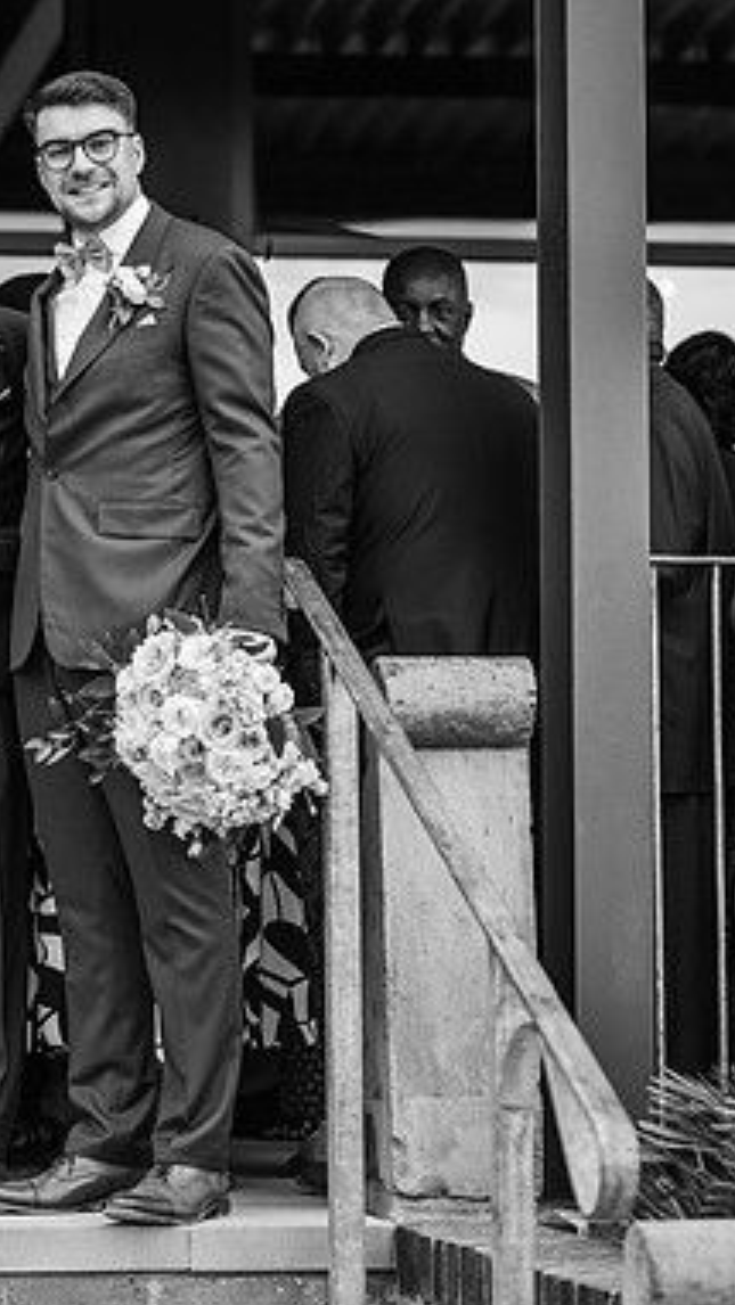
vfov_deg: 15.9
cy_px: 656
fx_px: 4675
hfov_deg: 8.9
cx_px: -48
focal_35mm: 135
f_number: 2.2
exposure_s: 1/200
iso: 110
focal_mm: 85
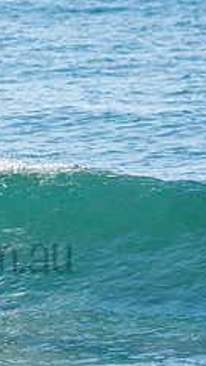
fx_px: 14847
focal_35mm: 1530
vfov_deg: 1.4
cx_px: -81
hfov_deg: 0.8
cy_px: 231
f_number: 6.3
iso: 31
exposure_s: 1/250
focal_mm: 500
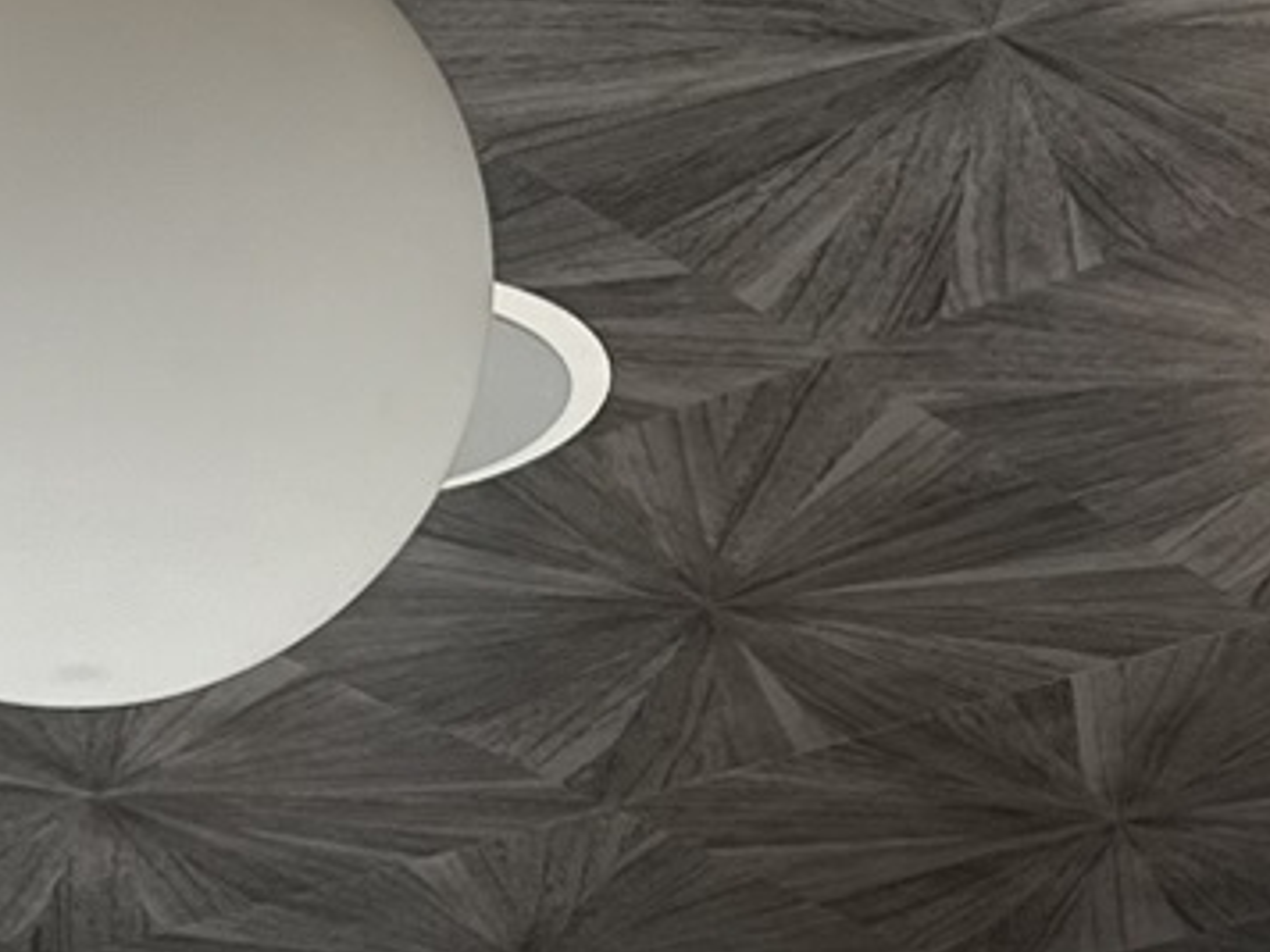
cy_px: 1048
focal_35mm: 138
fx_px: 5063
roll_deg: +0.3
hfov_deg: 14.2
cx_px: 136
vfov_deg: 10.6
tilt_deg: +19.0
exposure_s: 1/898
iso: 100
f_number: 1.78
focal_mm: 6.76
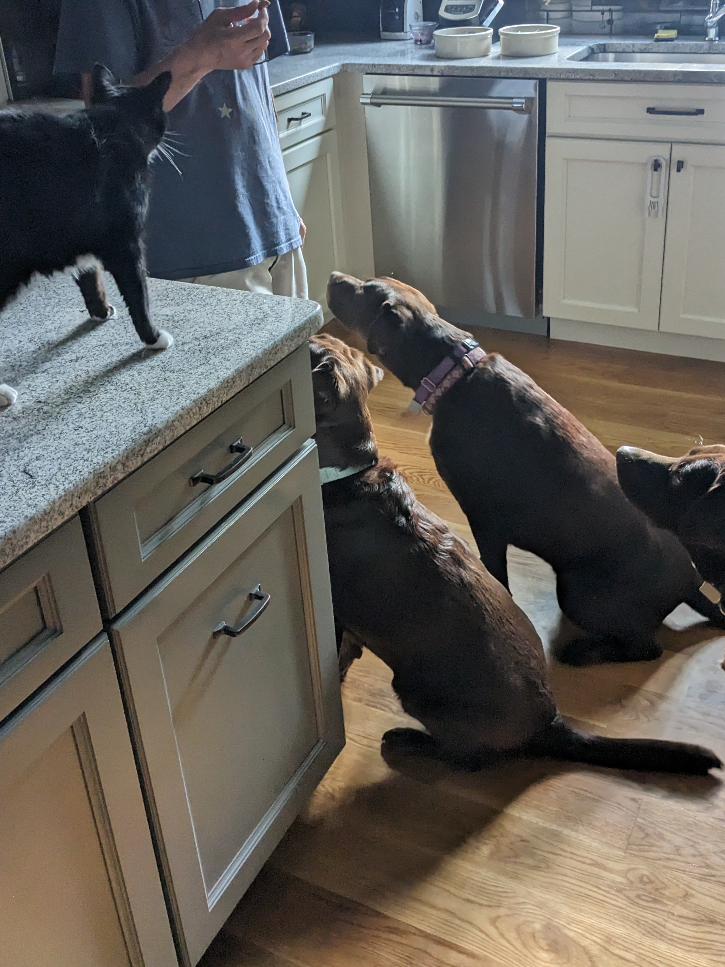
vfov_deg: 51.1
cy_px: 398
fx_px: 1005
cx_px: 357
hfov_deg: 39.7
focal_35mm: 36
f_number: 1.73
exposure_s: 1/120
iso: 343
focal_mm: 4.38
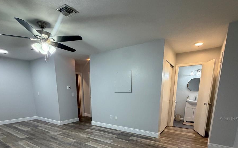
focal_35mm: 20
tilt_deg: -11.2
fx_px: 130
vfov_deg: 55.4
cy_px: 119
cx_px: 119
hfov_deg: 85.1
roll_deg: -0.7
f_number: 2.2
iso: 200
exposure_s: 1/60
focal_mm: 2.22
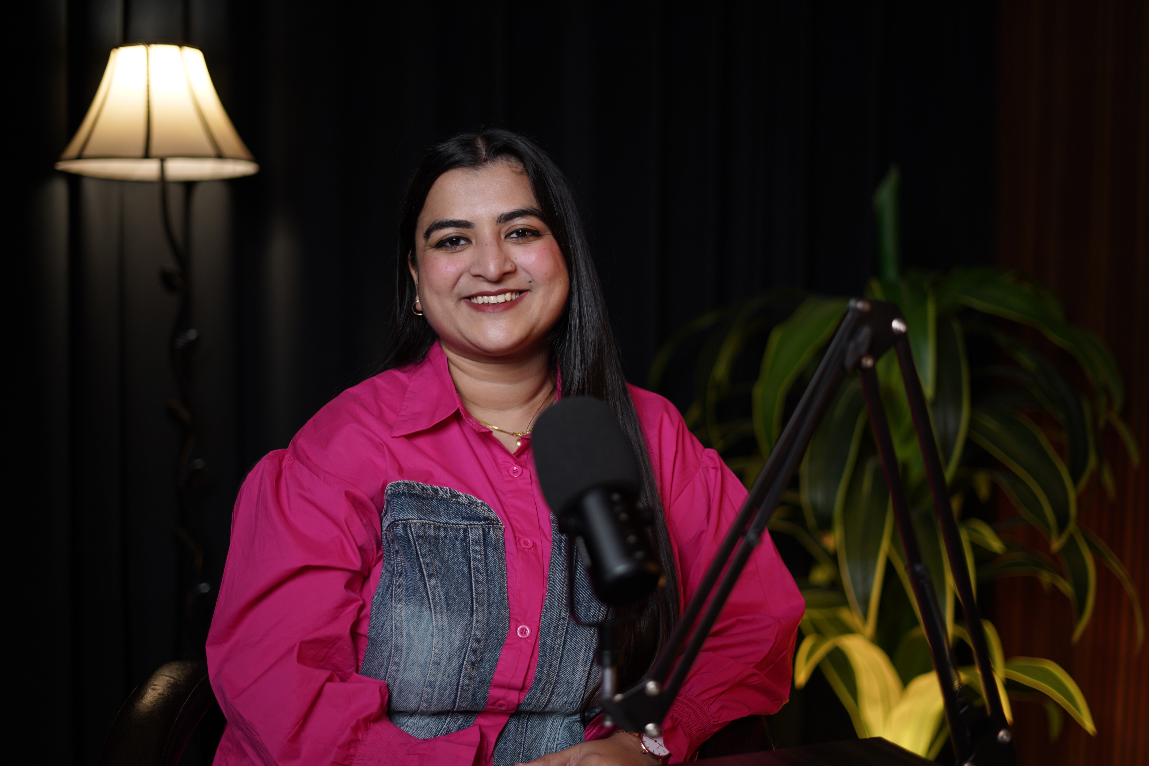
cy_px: 383
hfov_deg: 39.6
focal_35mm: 50
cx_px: 574
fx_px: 1596
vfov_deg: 27.0
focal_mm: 50
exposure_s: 1/50
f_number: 1.8
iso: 125
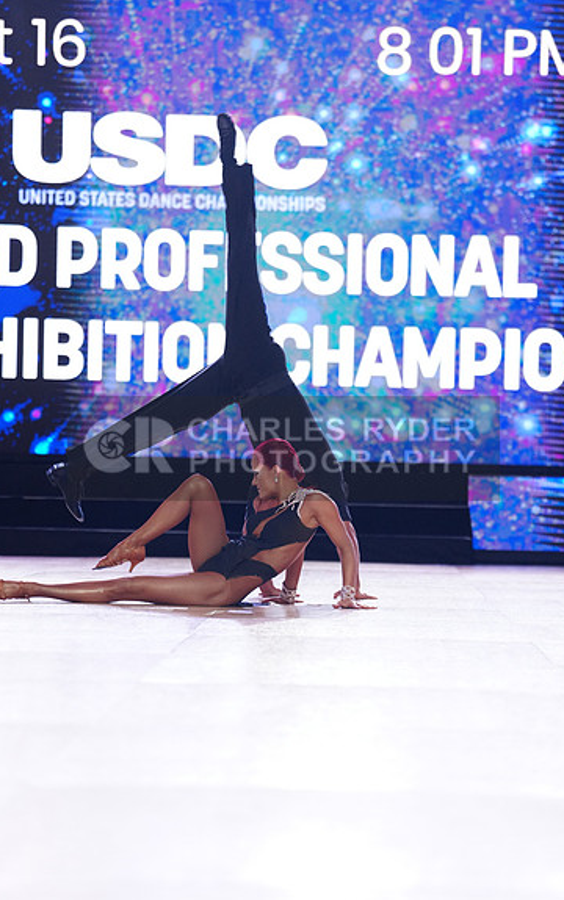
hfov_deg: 11.8
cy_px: 449
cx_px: 284
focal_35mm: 111
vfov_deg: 18.8
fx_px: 2726
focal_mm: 108
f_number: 2.8
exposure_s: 1/400
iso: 2000
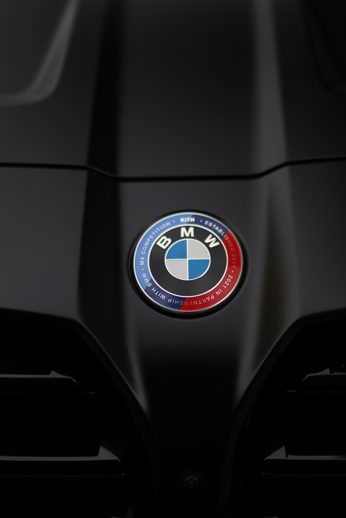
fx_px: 591
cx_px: 189
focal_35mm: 41
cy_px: 237
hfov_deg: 32.6
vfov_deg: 47.4
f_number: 1.4
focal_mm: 35
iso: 100
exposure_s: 1/2000
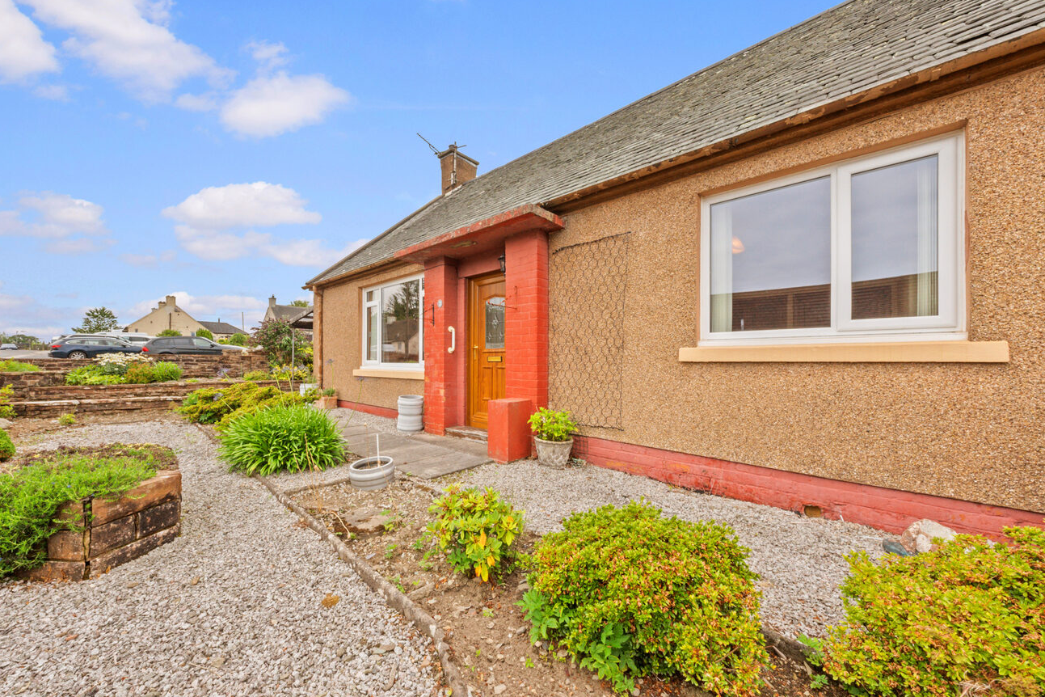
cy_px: 354
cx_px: 497
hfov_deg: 108.2
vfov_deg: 85.4
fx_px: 377
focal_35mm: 13
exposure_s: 1/20
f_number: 22
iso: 800
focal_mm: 12
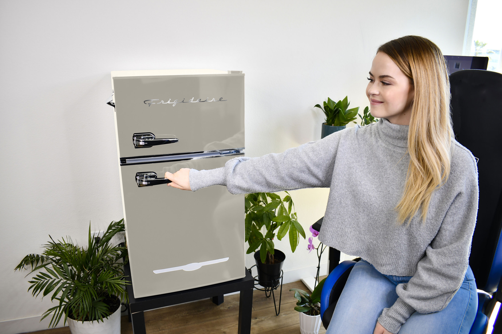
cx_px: 251
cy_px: 167
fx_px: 376
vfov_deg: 47.9
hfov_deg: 67.4
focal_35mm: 27
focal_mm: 18
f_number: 4
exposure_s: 1/60
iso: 100
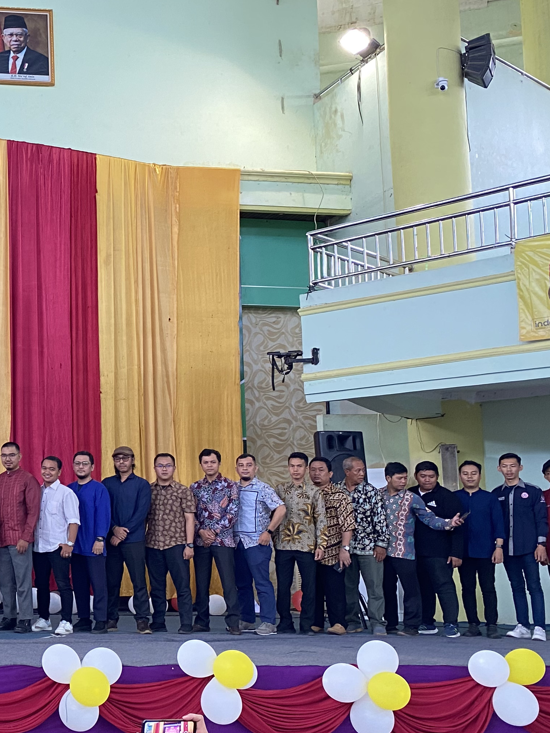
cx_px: -159
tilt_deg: +7.1
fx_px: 1102
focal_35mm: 52
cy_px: 401
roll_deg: -1.4
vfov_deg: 36.8
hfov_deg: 24.6
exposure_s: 1/50
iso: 100
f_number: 1.8
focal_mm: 4.25
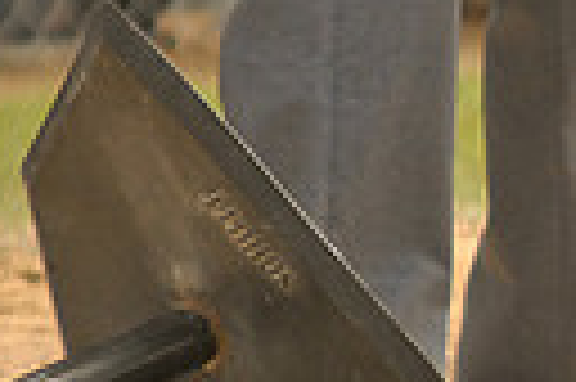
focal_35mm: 1360
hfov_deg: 1.5
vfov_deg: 1.0
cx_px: 986
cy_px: -103
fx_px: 21732
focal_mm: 200
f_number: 2.8
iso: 800
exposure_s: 1/5000
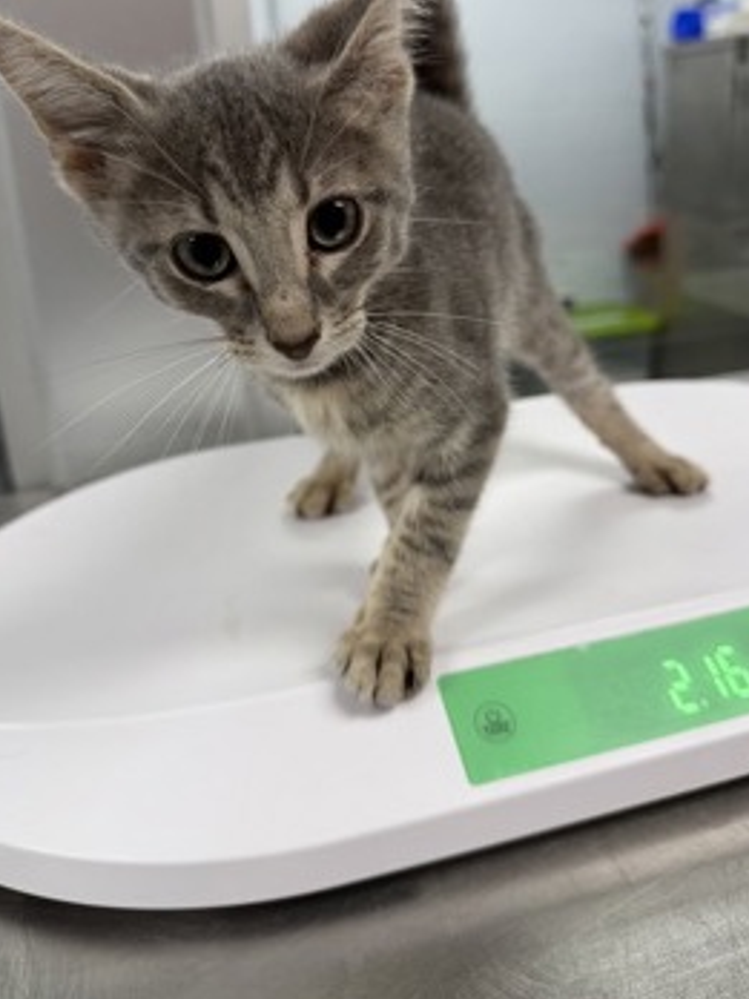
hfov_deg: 48.2
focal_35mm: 29
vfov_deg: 61.3
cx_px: 383
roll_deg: +3.6
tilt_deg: -17.0
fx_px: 837
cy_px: 416
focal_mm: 6.76
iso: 100
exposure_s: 1/120
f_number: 1.78
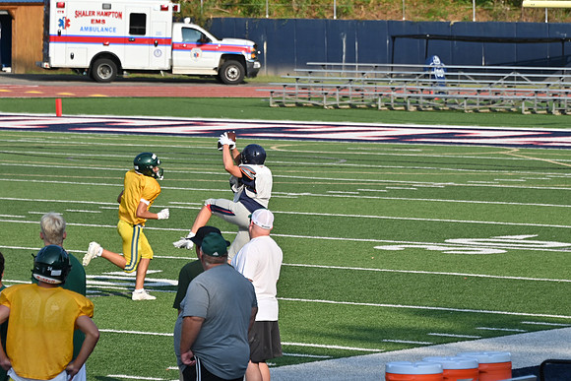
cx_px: 286
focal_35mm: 255
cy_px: 190
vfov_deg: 5.4
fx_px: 4045
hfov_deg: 8.1
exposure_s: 1/640
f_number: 5.6
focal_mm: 170
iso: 100
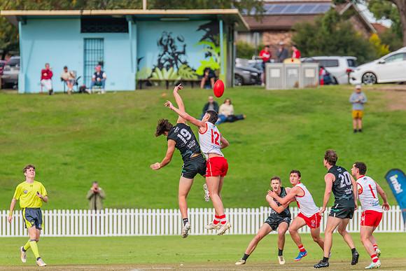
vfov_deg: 3.1
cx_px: 198
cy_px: 132
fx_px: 4949
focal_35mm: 439
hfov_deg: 4.7
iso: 800
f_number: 7.1
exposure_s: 1/1600
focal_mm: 420
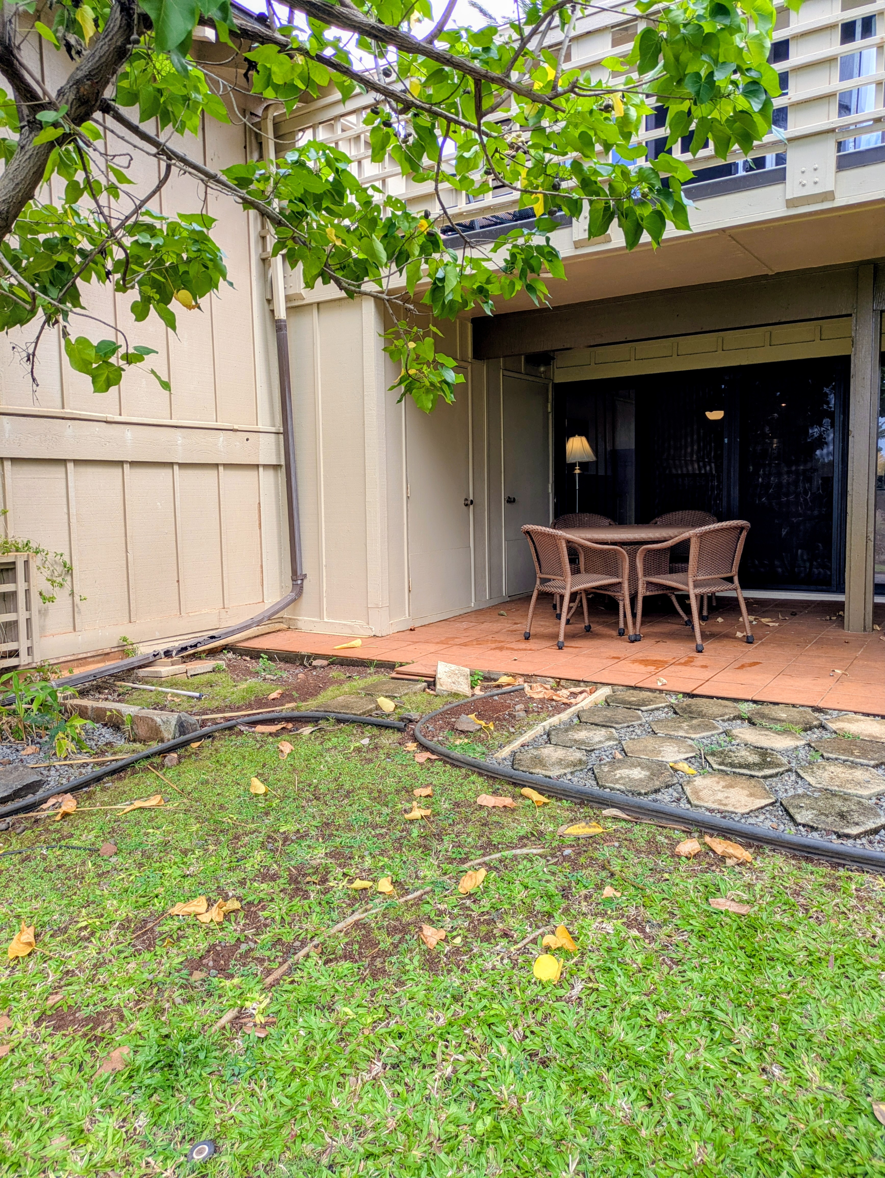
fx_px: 852
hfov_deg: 54.9
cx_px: 442
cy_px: 589
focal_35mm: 25
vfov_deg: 69.4
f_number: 1.89
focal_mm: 5.43
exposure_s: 1/276
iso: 42
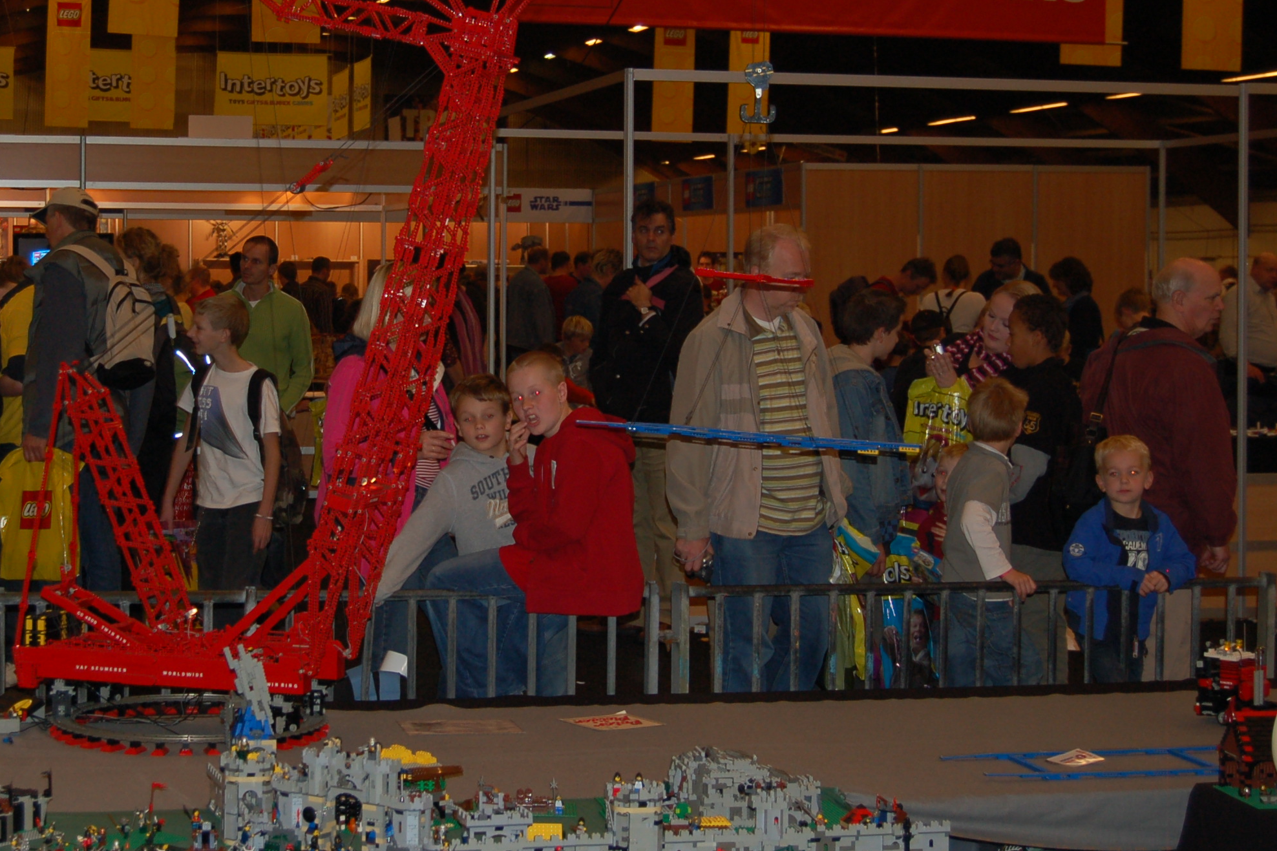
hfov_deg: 27.5
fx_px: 2589
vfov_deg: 18.6
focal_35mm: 73
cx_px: 397
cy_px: 299
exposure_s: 1/60
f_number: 4.5
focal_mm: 32
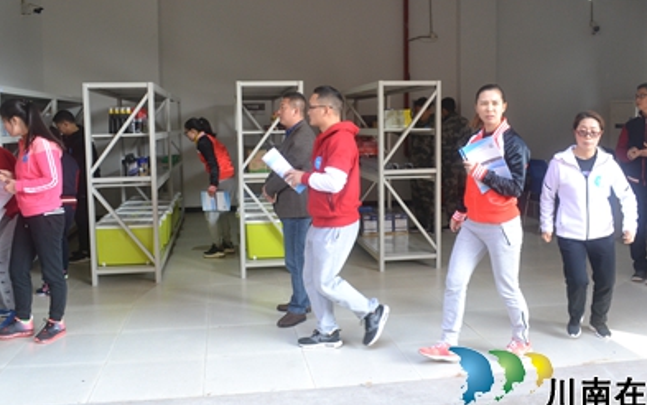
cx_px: 319
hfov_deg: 55.3
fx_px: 617
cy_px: 177
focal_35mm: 35
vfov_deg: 36.3
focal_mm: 18
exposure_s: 1/200
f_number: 7.1
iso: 800
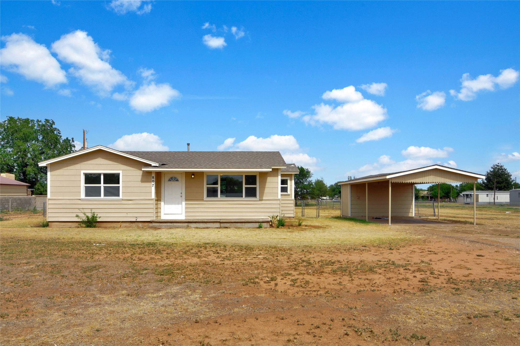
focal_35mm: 26
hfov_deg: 70.5
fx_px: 368
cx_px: 260
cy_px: 173
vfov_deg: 50.3
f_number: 16
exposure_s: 1/60
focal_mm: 17
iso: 200
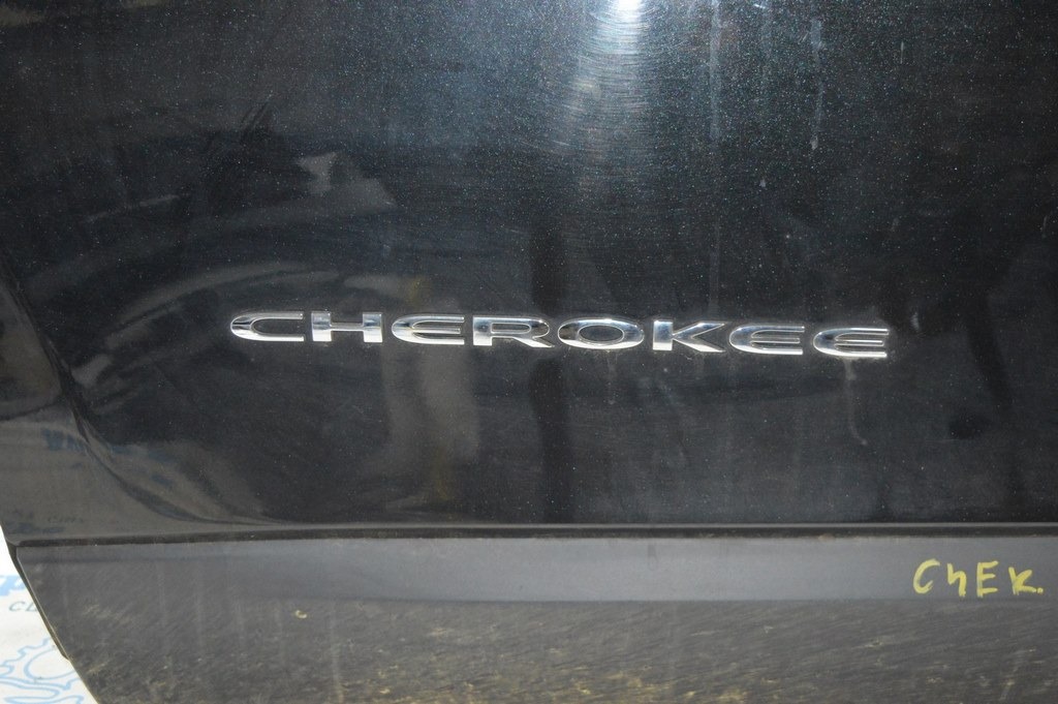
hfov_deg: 42.4
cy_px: 352
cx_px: 529
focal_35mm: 46
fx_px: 1365
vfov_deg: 28.9
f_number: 4.2
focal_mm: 31
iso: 2800
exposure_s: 1/60
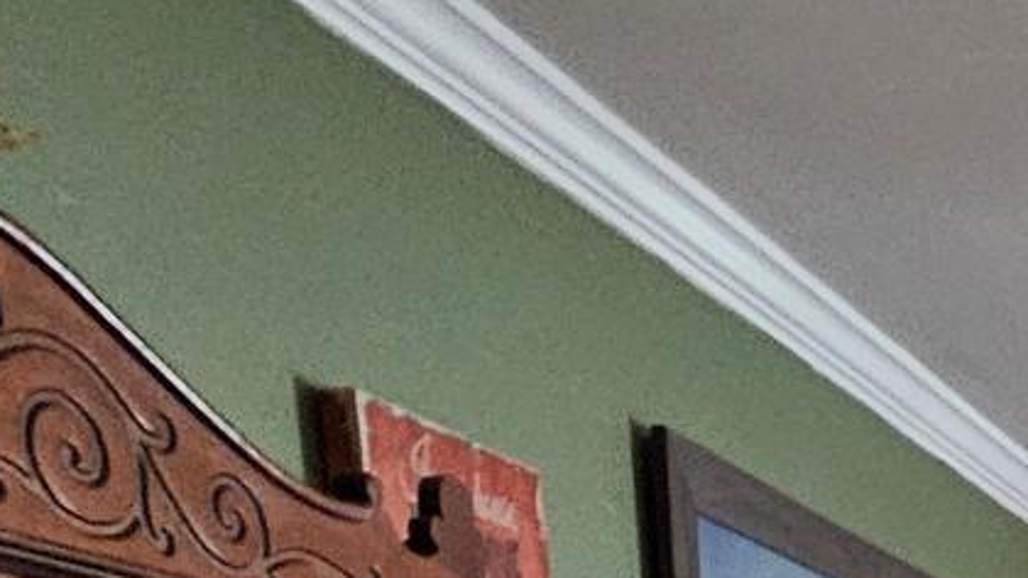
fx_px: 1880
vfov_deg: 12.4
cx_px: 1380
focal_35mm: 69
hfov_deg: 25.7
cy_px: 1506
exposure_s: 1/24
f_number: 2.2
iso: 640
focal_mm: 2.2
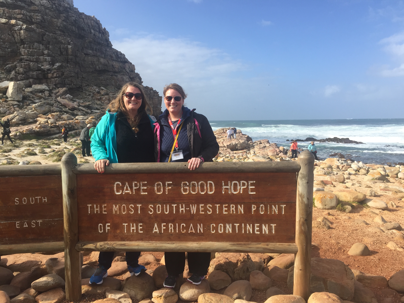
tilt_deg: -4.2
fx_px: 338
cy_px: 152
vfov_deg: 48.2
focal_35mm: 29
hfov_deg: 61.7
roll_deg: +0.6
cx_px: 202
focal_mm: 4.15
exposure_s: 1/1412
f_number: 2.2
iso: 32
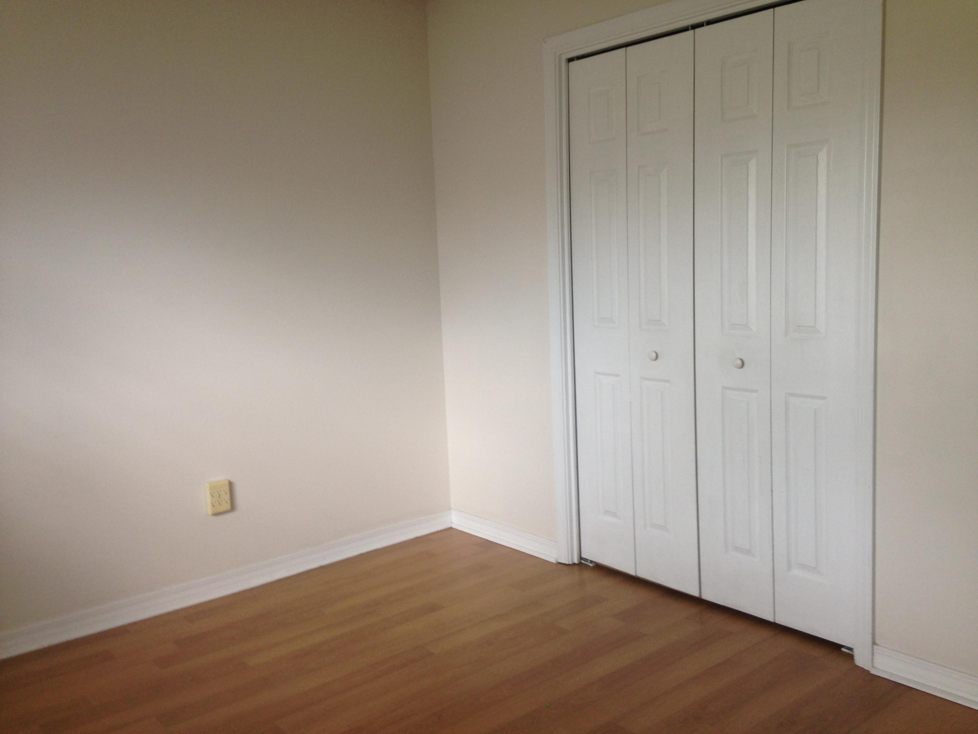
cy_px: 367
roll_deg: +1.6
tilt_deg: -9.2
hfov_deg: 55.4
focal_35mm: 33
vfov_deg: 42.9
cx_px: 489
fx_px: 932
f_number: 2.4
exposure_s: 1/20
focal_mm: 4.12
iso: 50
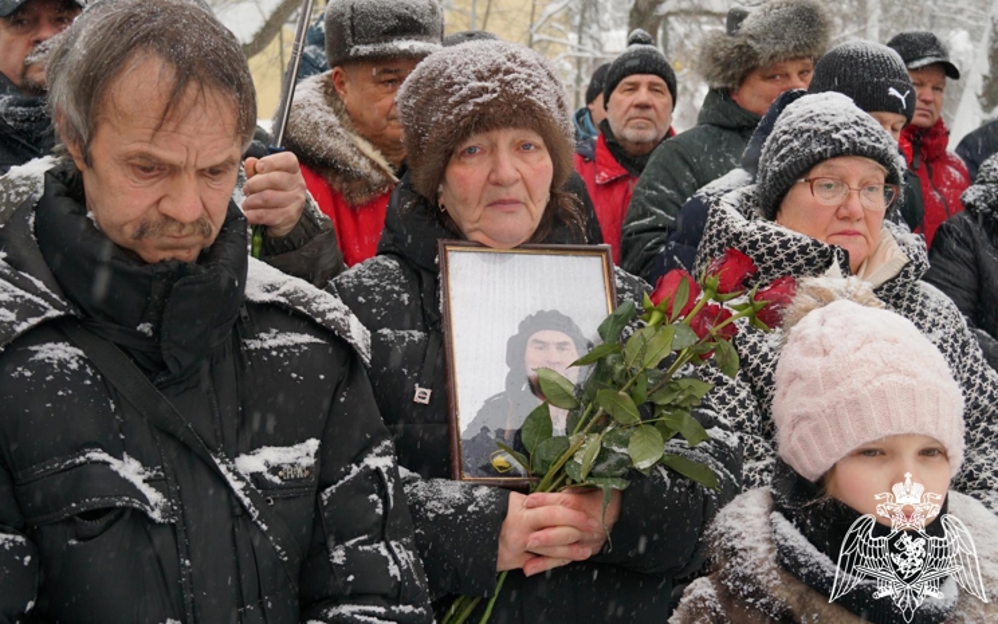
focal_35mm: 39
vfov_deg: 33.2
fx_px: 1048
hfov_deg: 50.9
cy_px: 301
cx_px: 498
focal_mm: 25
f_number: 4
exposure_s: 1/160
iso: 250
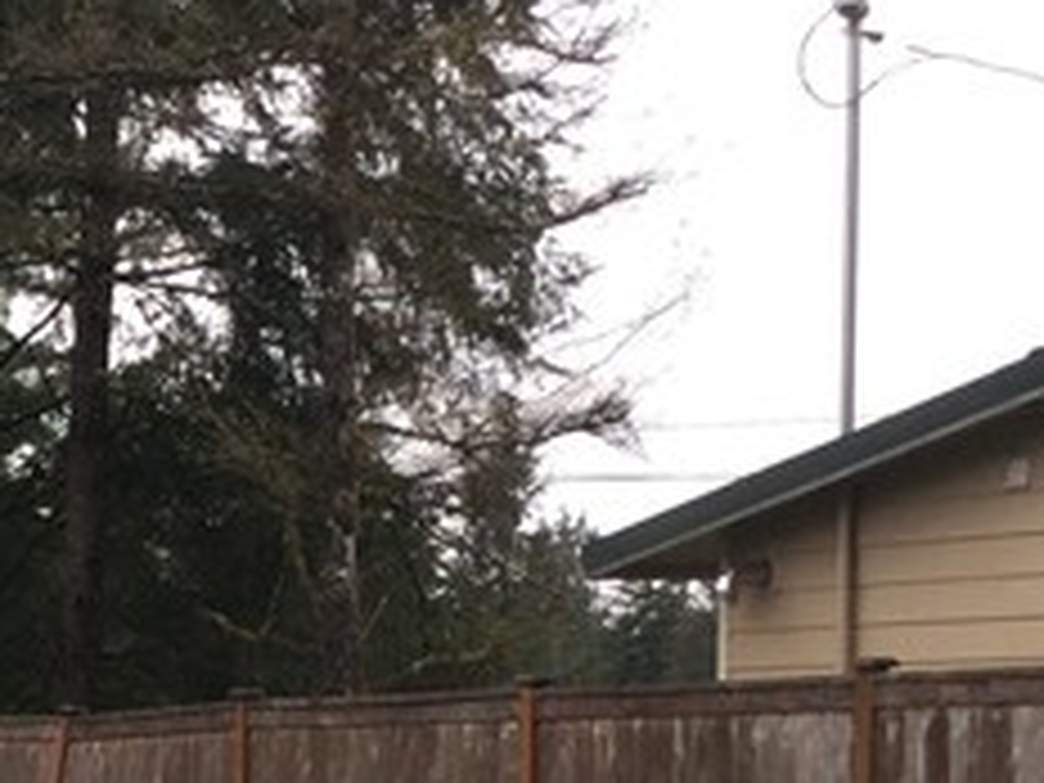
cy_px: 927
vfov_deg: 10.6
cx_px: -220
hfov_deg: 14.0
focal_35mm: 137
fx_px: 4132
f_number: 2.4
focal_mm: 3.3
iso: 25
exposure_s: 1/60
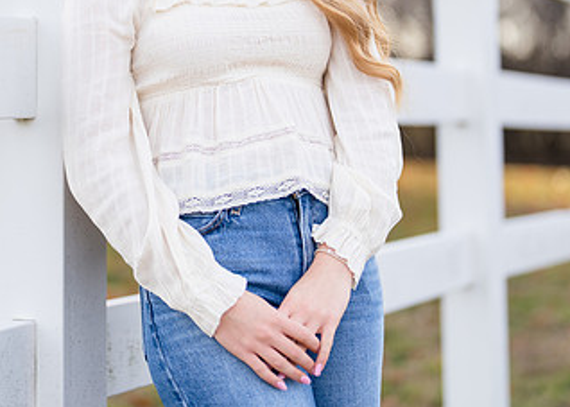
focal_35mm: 99
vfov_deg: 14.4
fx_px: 1602
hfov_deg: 20.1
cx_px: 203
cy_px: 62
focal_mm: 50
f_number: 1.2
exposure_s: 1/1600
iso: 100
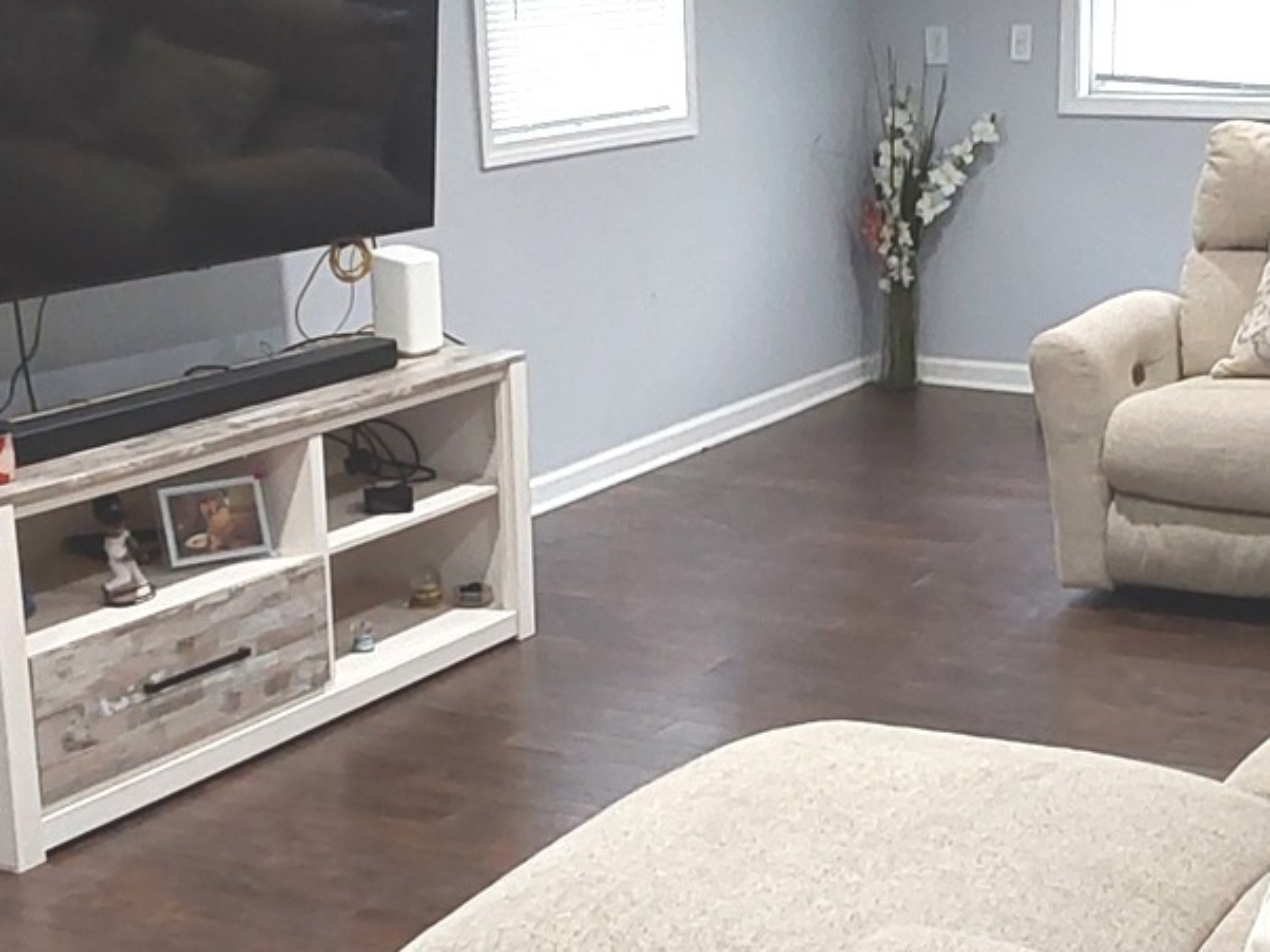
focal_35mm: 67
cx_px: 859
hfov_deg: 28.8
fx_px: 2457
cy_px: 538
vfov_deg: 21.9
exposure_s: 1/60
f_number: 1.9
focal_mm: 2.91
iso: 320
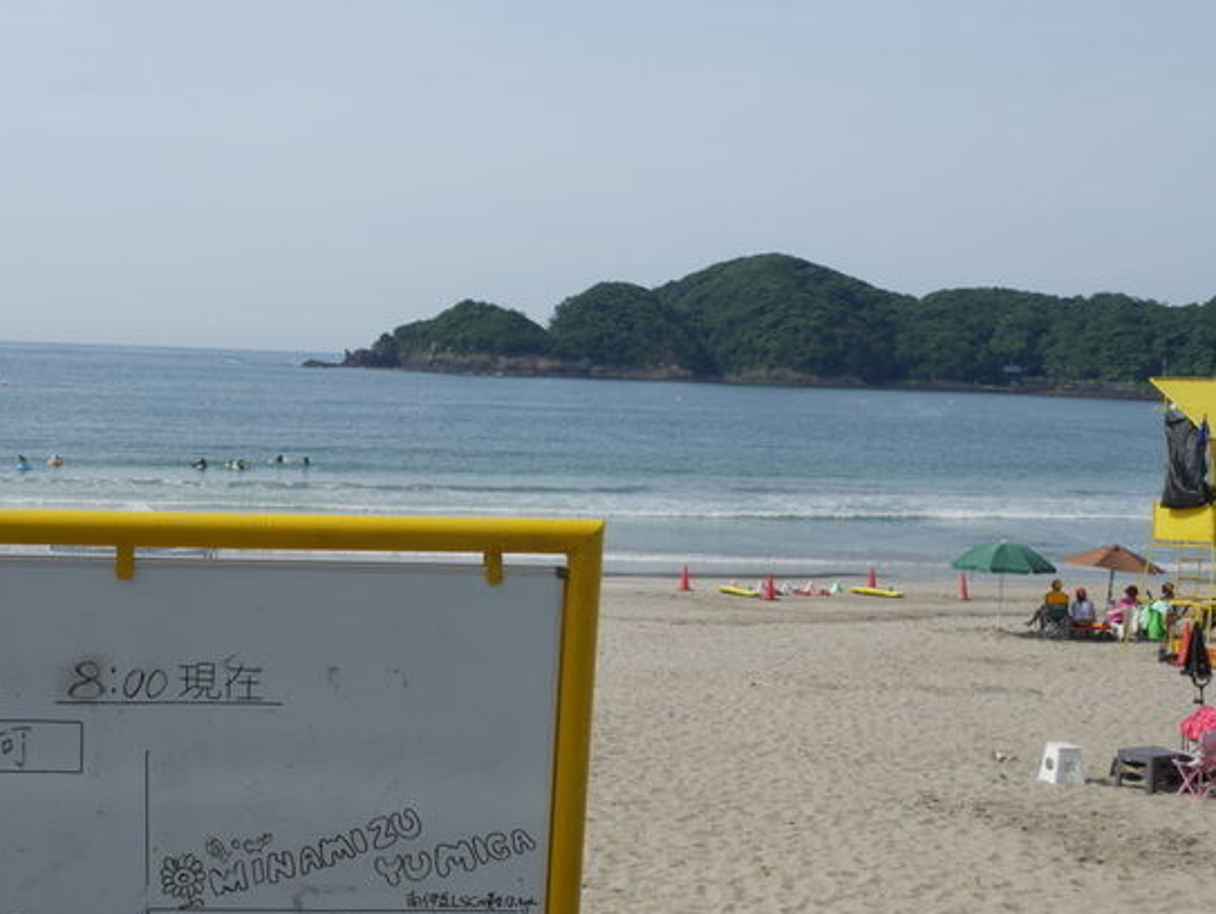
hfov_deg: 37.1
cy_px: 567
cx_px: 418
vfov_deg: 28.5
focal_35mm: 51
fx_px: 1793
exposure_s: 1/400
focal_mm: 17
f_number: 11
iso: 200
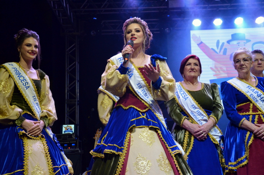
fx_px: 373
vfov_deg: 26.4
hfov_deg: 39.0
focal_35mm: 51
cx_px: 132
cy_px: 88
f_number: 4.2
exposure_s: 1/200
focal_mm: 34
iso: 1600
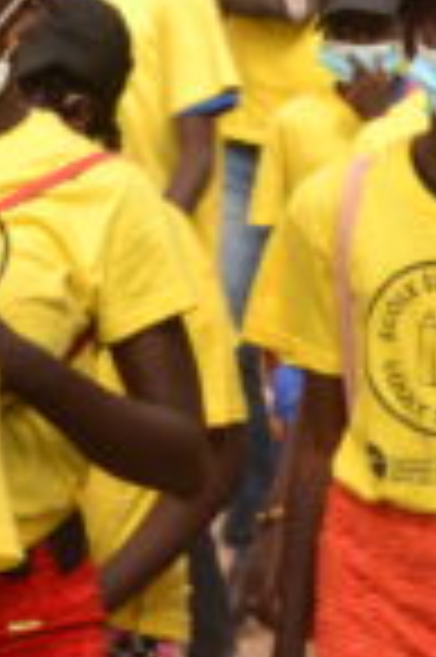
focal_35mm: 153
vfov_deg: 13.5
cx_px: -270
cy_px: 369
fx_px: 2779
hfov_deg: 8.7
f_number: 9
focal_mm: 31
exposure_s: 1/60
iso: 140
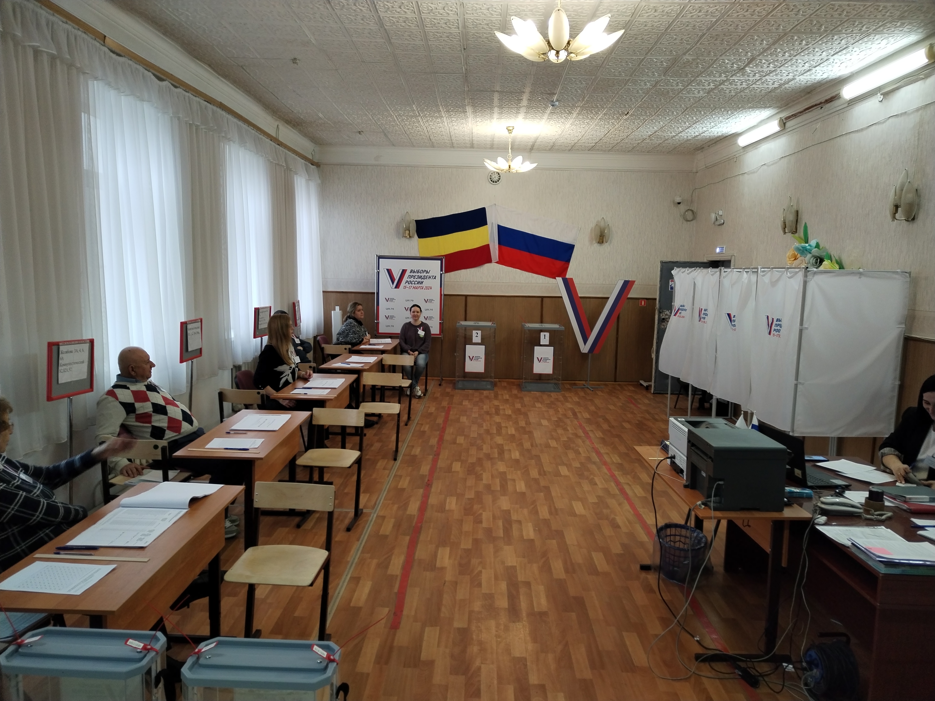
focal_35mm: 26
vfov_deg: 53.1
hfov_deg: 67.3
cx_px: 468
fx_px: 702
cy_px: 350
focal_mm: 4.75
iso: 334
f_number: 1.8
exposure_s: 1/33.3
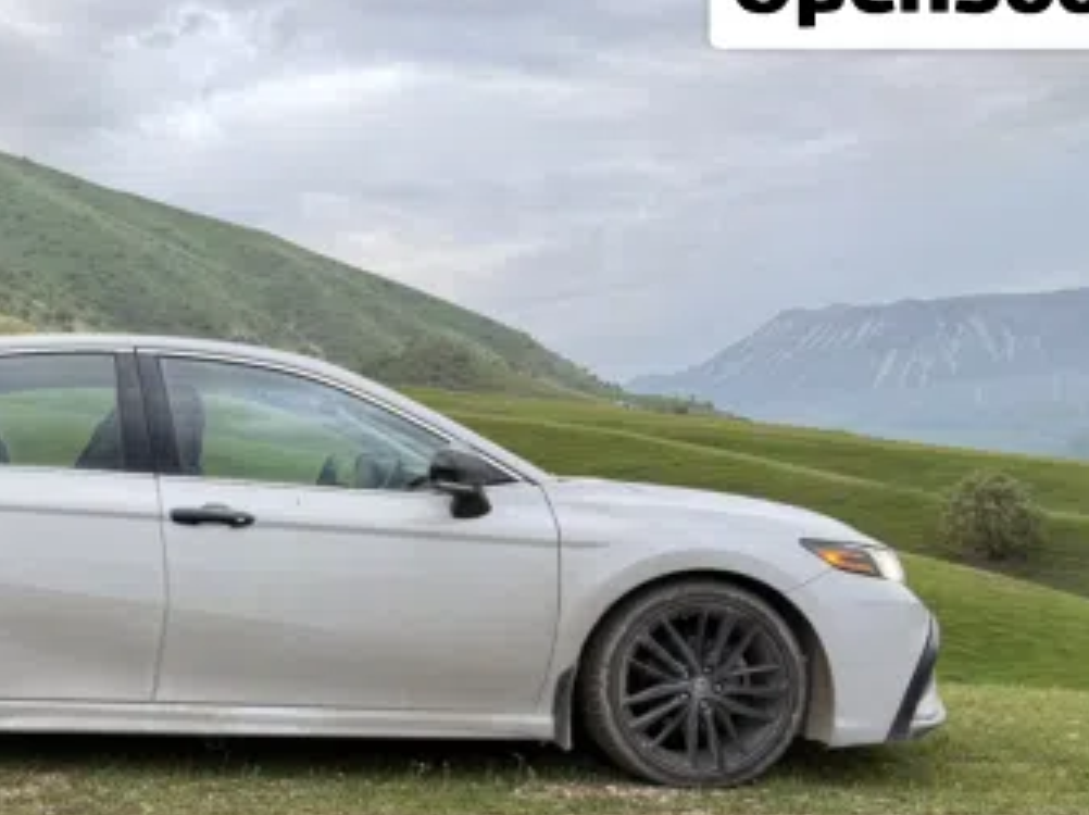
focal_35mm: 46
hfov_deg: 39.6
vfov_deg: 31.3
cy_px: 518
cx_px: 218
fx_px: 1446
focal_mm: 6.76
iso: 160
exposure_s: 1/127
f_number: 1.78
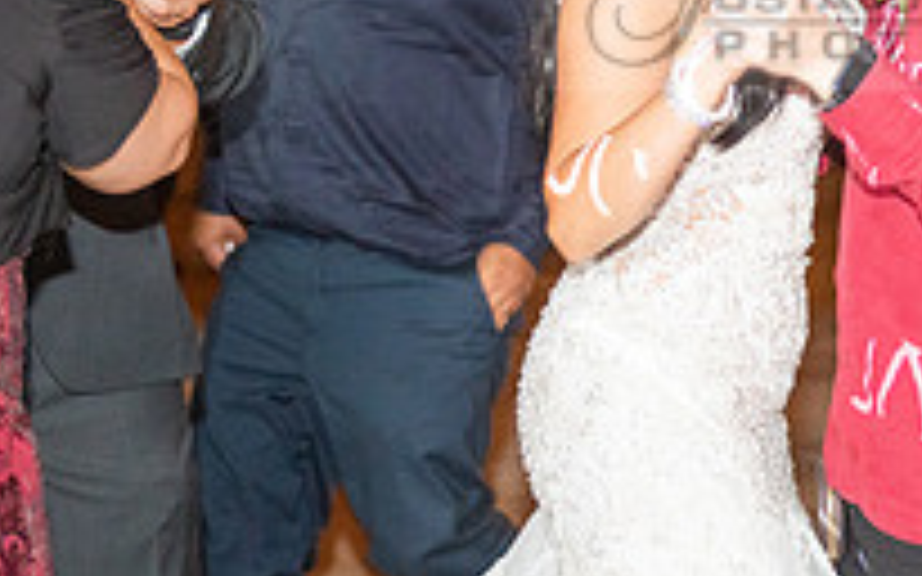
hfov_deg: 14.3
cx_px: 940
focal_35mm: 144
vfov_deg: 9.0
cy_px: -16
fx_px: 3617
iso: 1250
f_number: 2.8
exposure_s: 1/125
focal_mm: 50
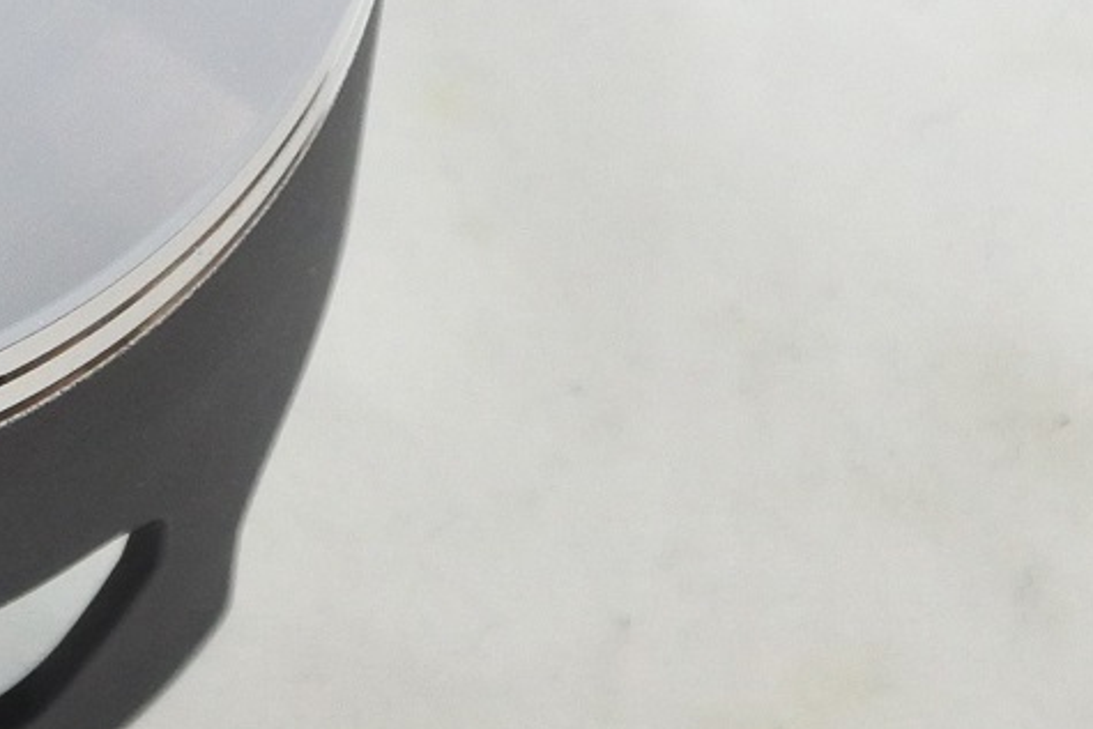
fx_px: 5254
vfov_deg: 7.9
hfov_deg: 11.5
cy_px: -94
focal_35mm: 173
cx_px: -352
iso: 640
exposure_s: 1/125
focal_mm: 18.4
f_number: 4.5
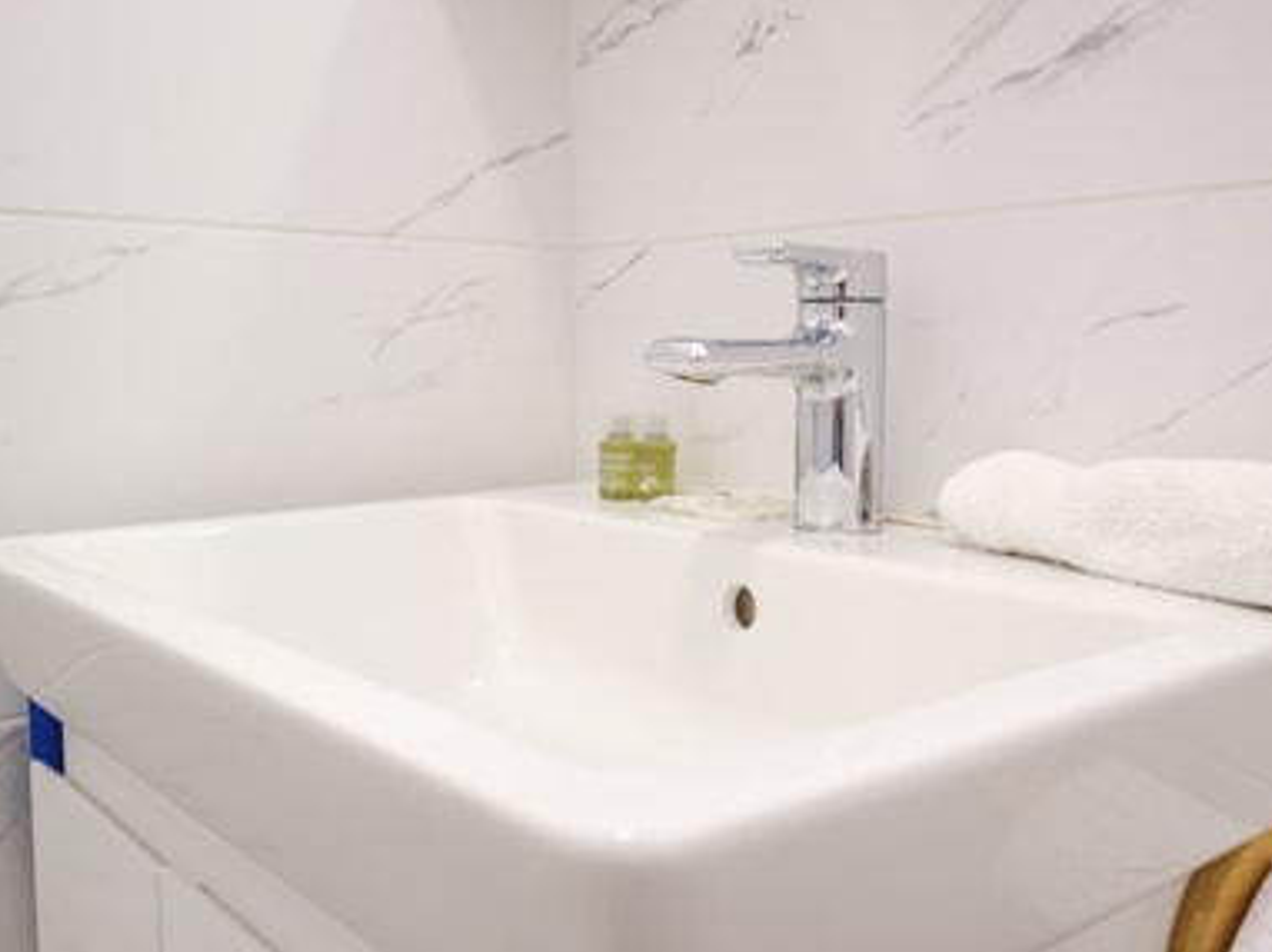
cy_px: 468
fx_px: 1249
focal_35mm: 34
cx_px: 716
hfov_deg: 53.8
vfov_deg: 41.7
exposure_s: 1/60
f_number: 4
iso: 320
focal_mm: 18.2
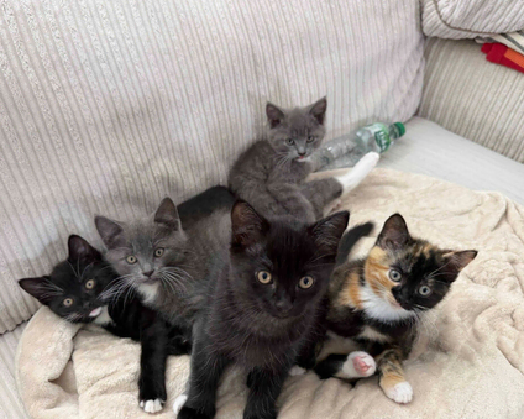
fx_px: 403
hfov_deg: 66.0
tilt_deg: -41.7
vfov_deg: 54.9
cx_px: 245
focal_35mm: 26
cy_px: 206
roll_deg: +0.0
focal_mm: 6.76
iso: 160
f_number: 1.78
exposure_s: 1/121
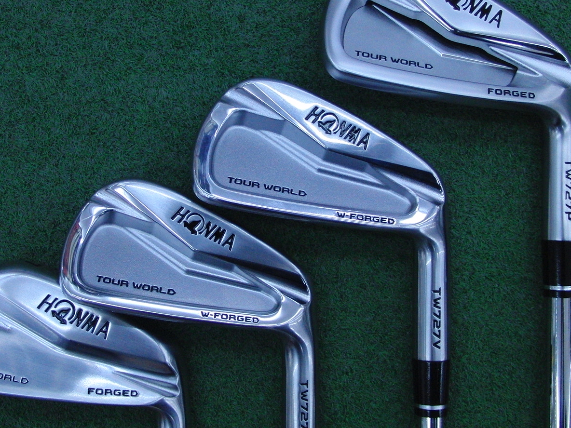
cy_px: 191
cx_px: 260
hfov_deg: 38.2
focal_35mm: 50
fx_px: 825
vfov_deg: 29.1
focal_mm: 6.42
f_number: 3.6
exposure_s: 1/80
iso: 320
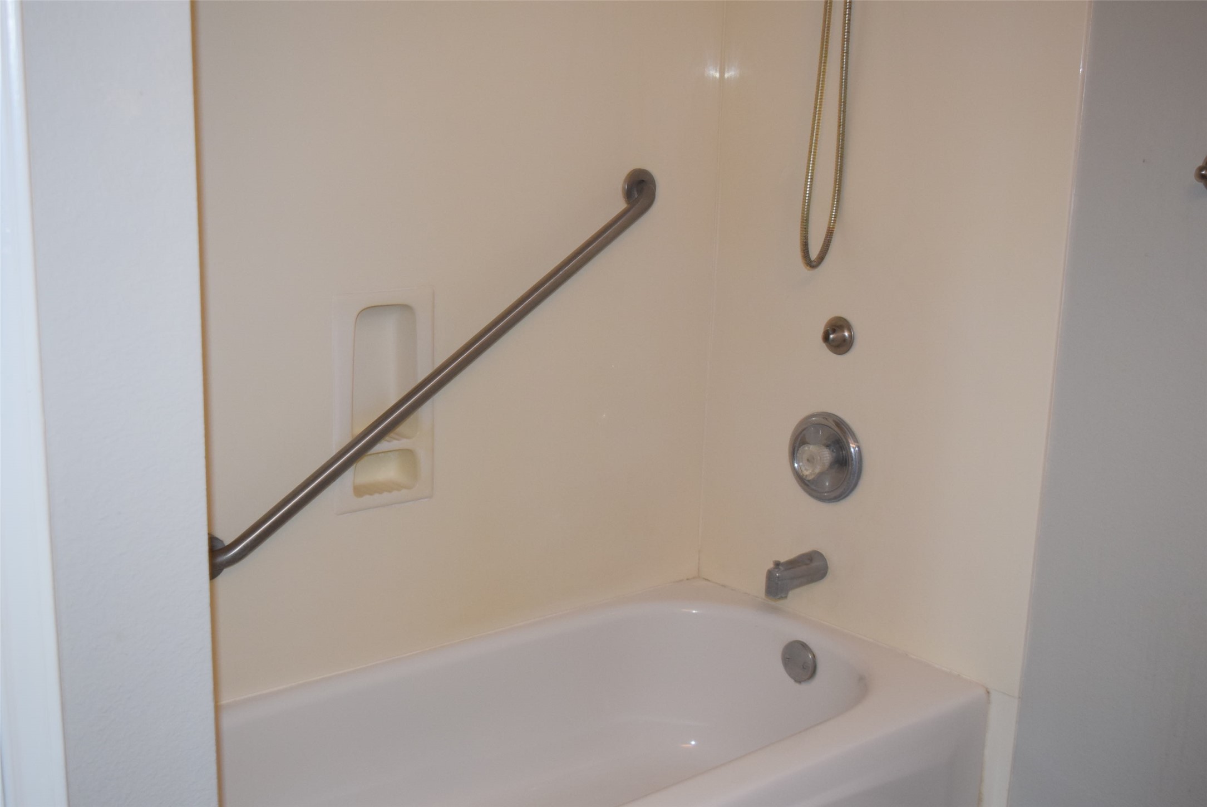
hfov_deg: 46.4
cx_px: 604
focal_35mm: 42
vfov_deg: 31.9
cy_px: 404
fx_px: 1409
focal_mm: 28
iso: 800
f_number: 5
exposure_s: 1/100
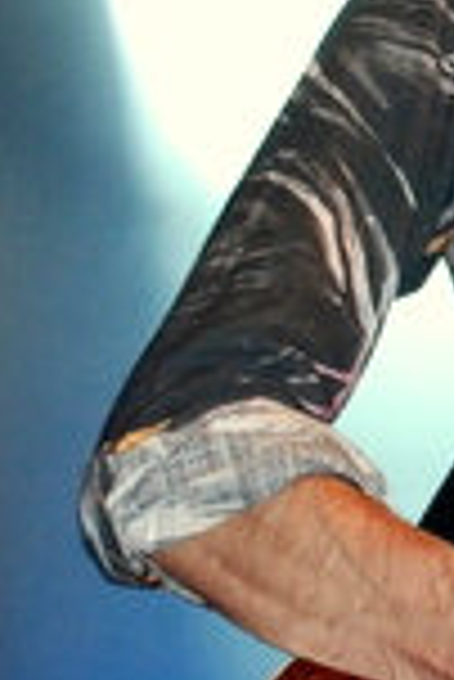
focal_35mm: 250
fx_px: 4725
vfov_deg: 8.2
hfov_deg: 5.3
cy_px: 360
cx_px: 1038
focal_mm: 35
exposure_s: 1/60
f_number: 5.6
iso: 1250
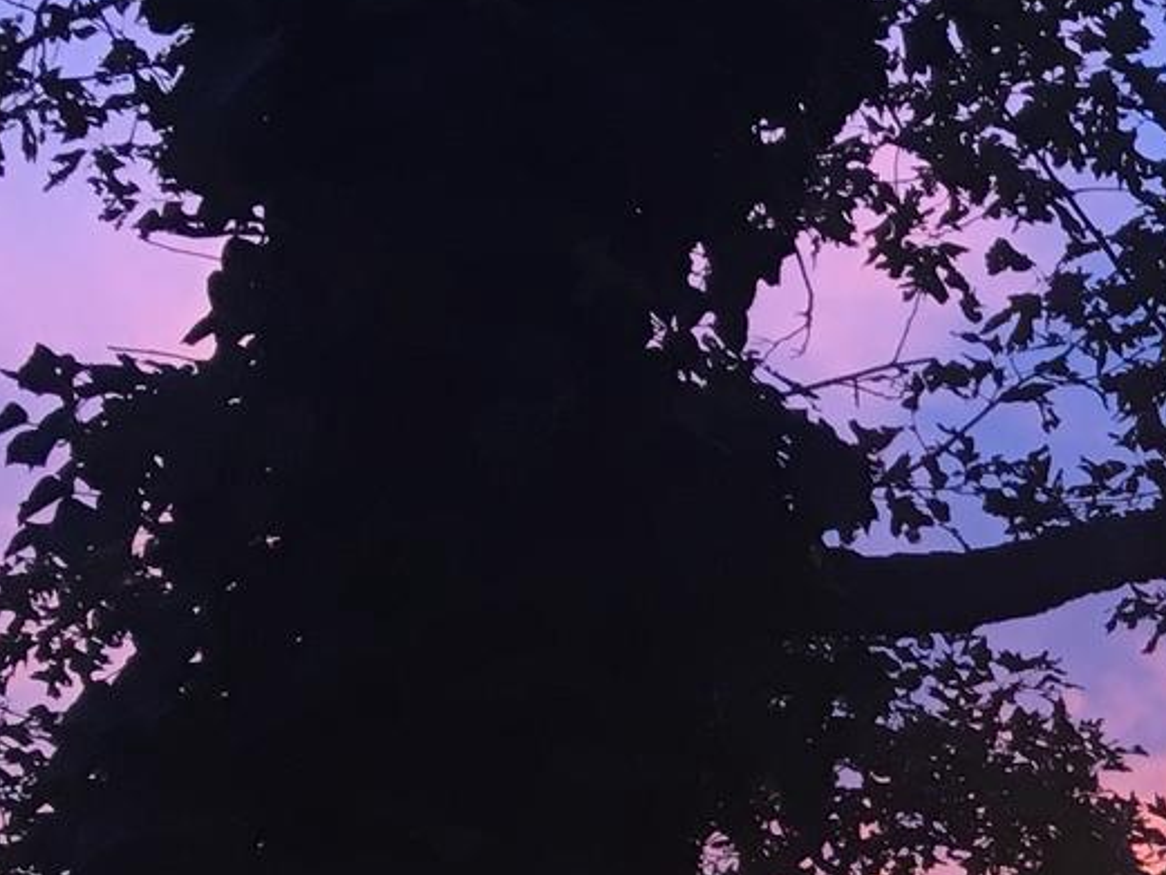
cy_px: 1220
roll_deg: +2.2
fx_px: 3841
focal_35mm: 114
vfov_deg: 12.5
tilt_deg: +6.4
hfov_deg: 14.5
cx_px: 2272
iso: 25
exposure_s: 1/30
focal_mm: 4.15
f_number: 2.2
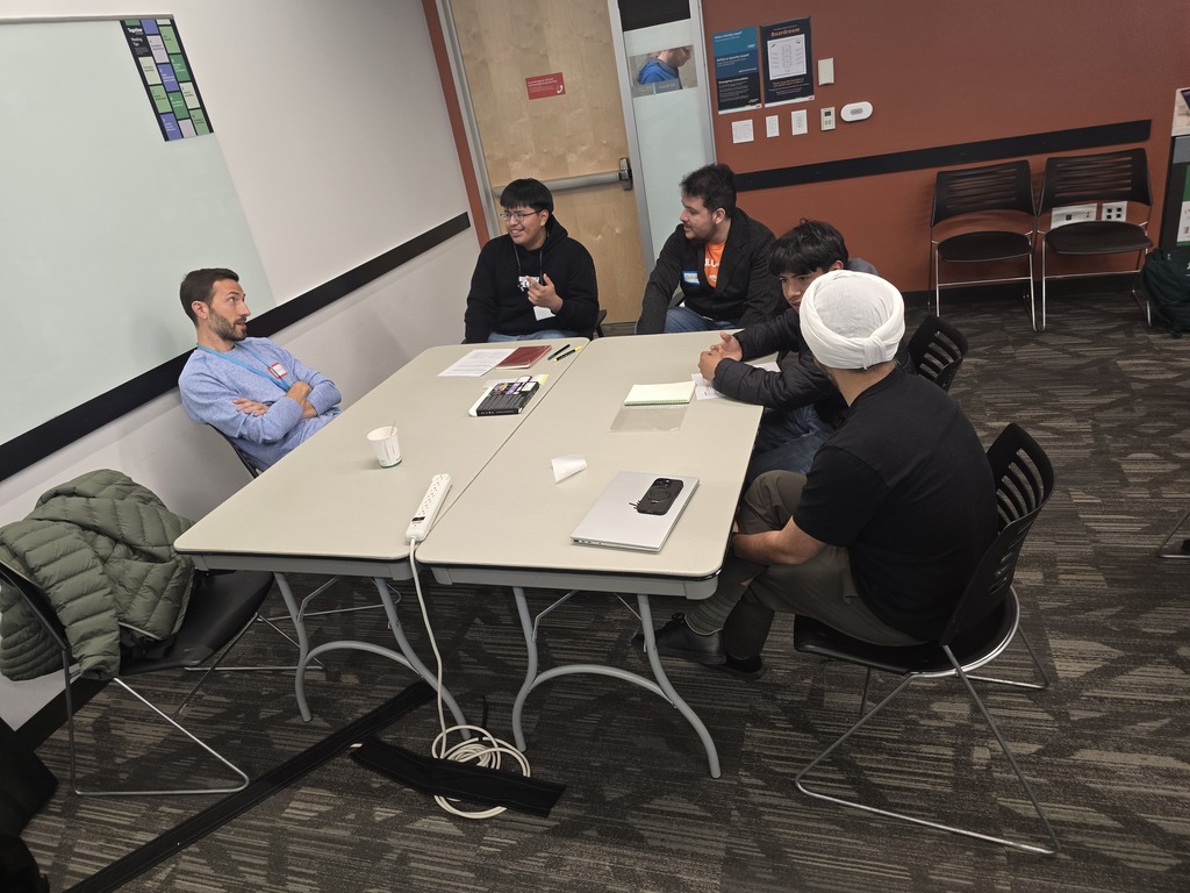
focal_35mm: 23
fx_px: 791
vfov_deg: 58.9
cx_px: 595
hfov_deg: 73.9
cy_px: 446
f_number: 1.7
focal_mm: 6.3
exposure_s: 1/120
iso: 320
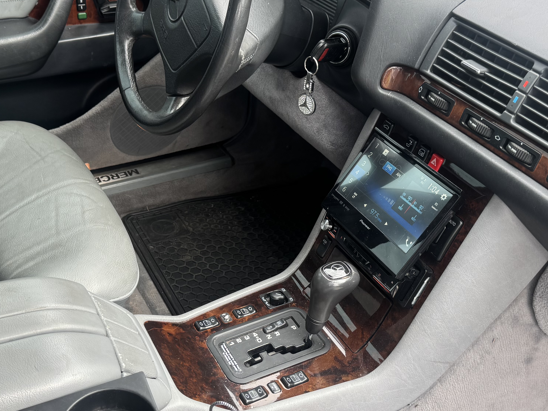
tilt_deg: -33.4
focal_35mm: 46
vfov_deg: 31.5
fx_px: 728
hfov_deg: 41.1
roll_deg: -3.3
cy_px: 213
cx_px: 226
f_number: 1.78
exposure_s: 1/121
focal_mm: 6.76
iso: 64
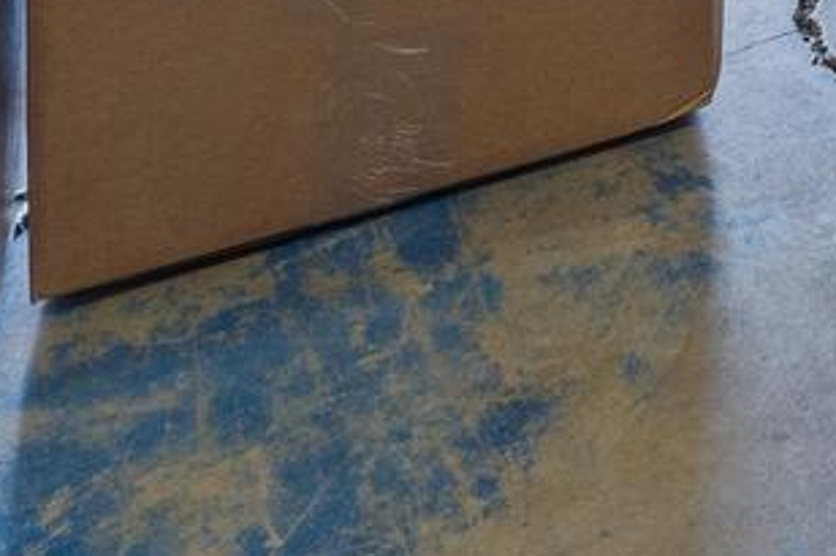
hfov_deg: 15.4
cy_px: -1225
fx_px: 2158
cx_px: 1851
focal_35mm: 93
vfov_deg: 10.0
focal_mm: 14
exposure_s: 1/3
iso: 500
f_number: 8
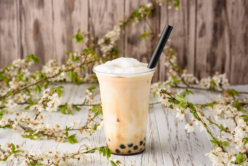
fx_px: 586
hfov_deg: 23.9
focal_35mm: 85
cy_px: 83
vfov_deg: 16.1
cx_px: 124
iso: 100
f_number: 9
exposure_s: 1/160
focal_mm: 85
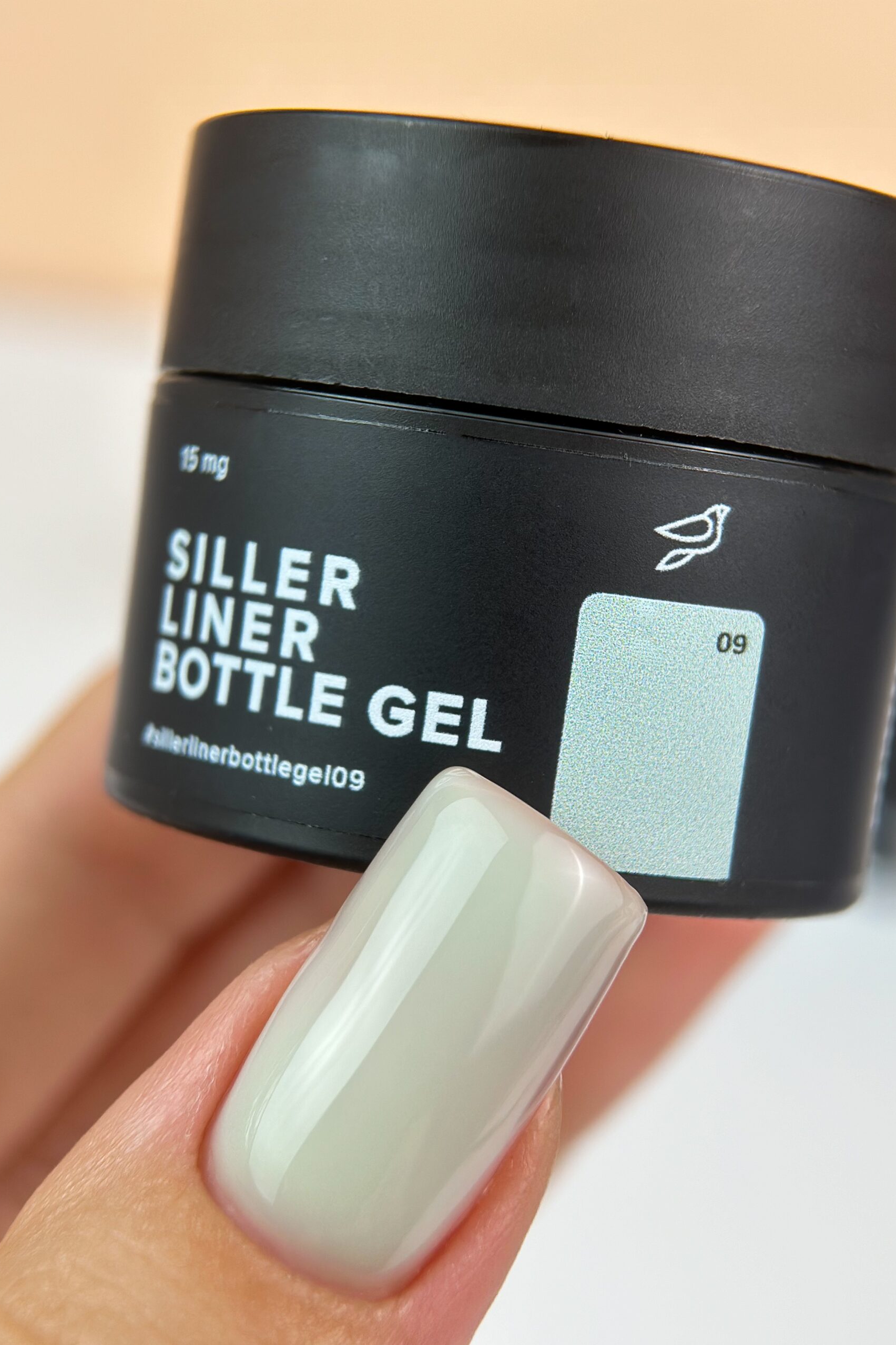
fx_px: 1867
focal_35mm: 50
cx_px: 446
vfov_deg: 39.6
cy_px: 673
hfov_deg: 27.0
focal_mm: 6.86
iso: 80
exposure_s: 1/560
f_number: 1.8
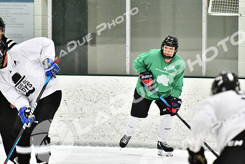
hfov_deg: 5.9
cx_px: 139
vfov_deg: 4.0
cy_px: 91
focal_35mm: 348
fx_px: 2370
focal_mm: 200
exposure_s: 1/1250
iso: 5000
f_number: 2.8
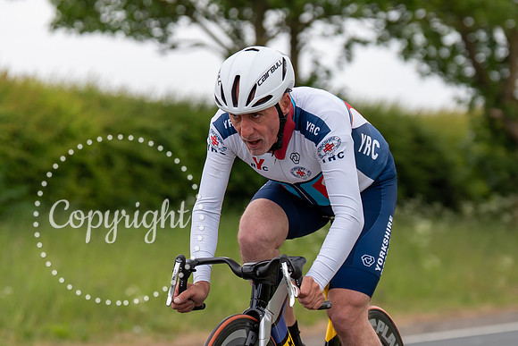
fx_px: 2886
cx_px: 233
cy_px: 216
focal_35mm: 201
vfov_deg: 6.9
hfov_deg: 10.3
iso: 160
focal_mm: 107
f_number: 3.2
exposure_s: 1/1250
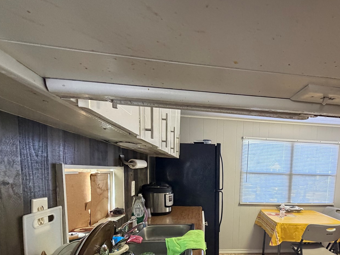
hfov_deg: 71.6
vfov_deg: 55.4
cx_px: 228
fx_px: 226
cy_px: 197
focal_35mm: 23
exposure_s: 1/60
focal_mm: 2.22
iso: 500
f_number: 2.2
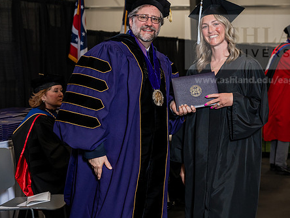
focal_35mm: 88
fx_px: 737
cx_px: 165
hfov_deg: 22.2
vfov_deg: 16.8
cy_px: 94
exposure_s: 1/200
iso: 1250
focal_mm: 70
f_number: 5
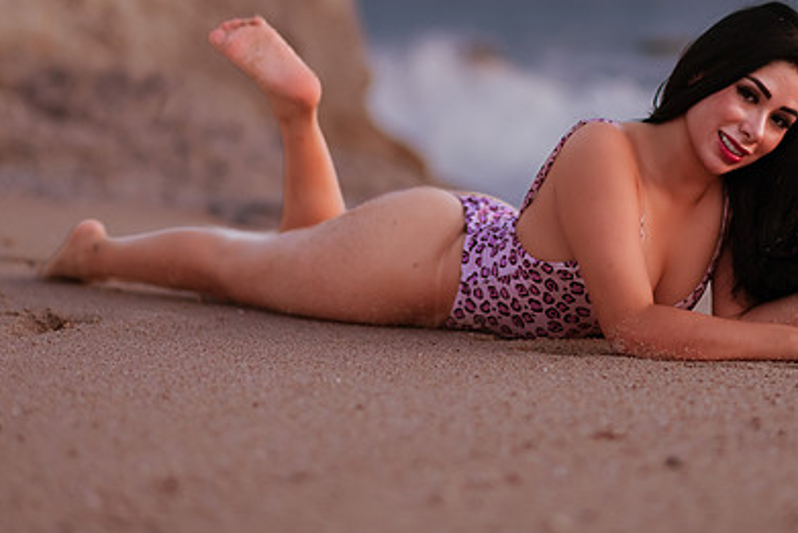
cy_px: 146
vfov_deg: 15.8
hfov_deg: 23.6
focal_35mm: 86
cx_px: 512
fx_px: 1907
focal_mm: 58
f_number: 1.4
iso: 1600
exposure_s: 1/60
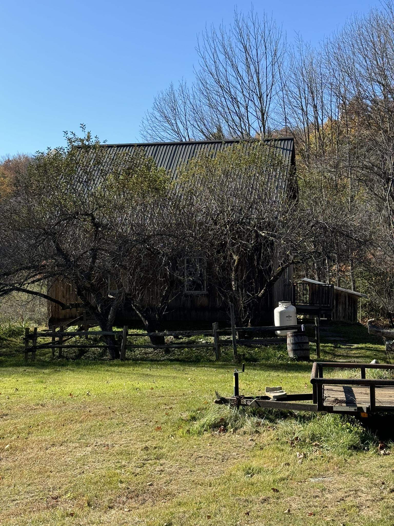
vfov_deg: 39.7
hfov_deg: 30.3
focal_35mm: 48
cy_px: 263
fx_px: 728
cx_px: 197
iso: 64
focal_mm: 6.76
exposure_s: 1/1923
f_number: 1.78
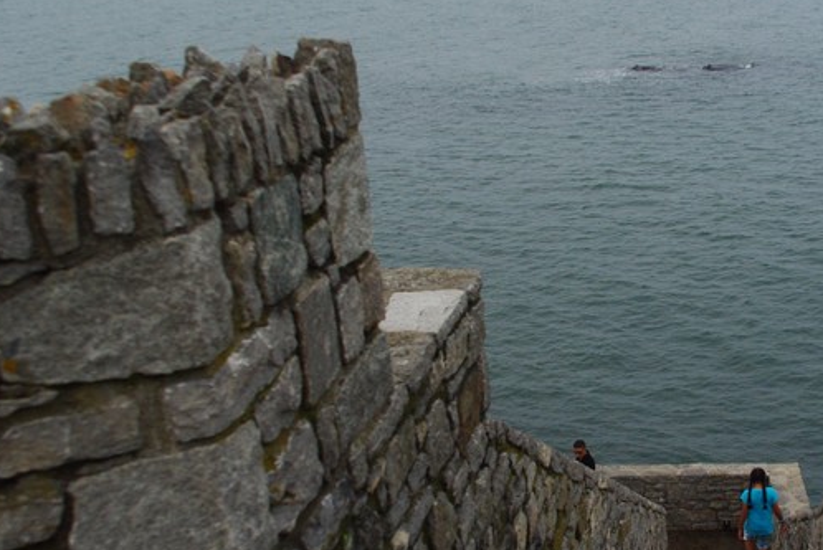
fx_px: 1281
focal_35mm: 56
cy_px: 315
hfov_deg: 34.7
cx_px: 641
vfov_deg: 24.2
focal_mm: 21
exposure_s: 1/125
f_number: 5.6
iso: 400
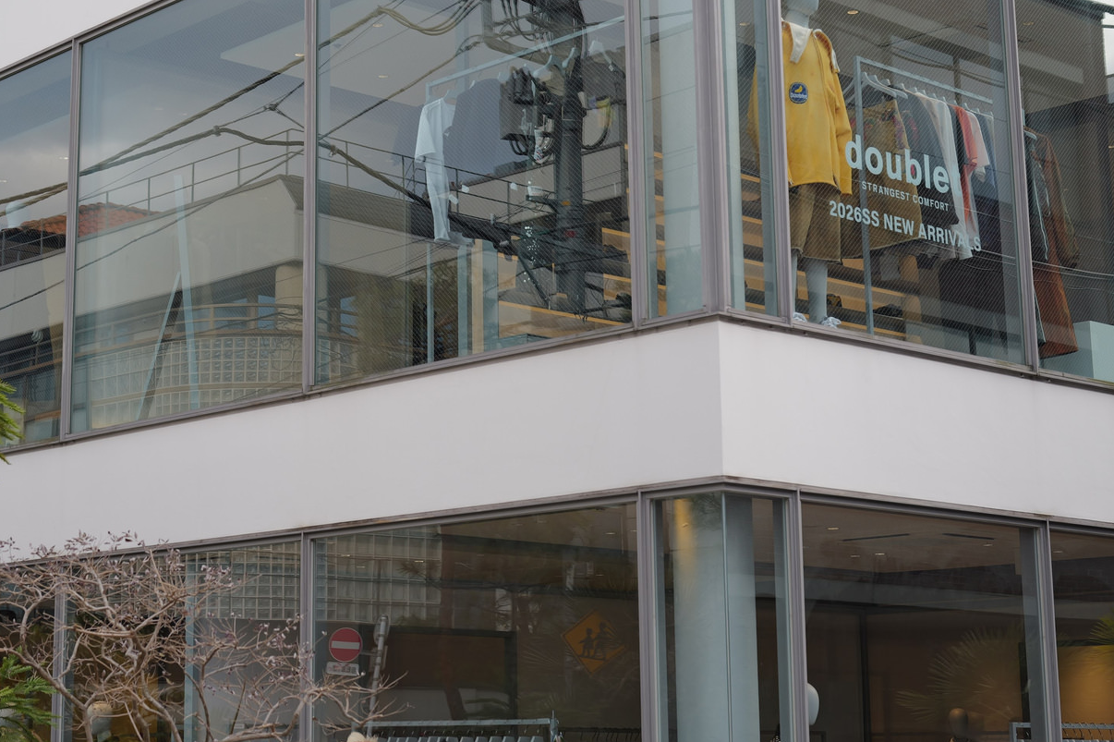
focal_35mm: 73
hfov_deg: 27.5
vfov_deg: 18.6
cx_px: 344
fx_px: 2258
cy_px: 274
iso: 100
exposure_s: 1/200
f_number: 4
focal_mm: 43
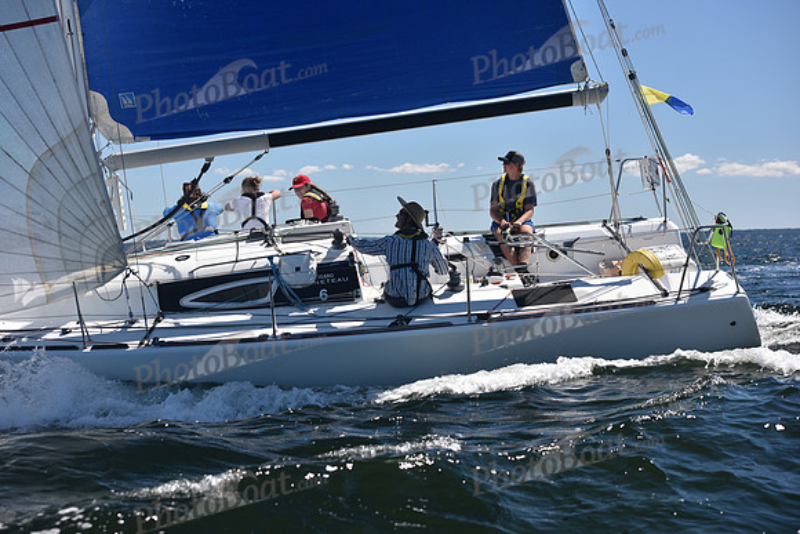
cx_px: 400
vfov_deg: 19.5
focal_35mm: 70
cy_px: 267
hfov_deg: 28.8
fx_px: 1556
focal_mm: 70
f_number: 4.5
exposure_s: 1/800
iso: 200
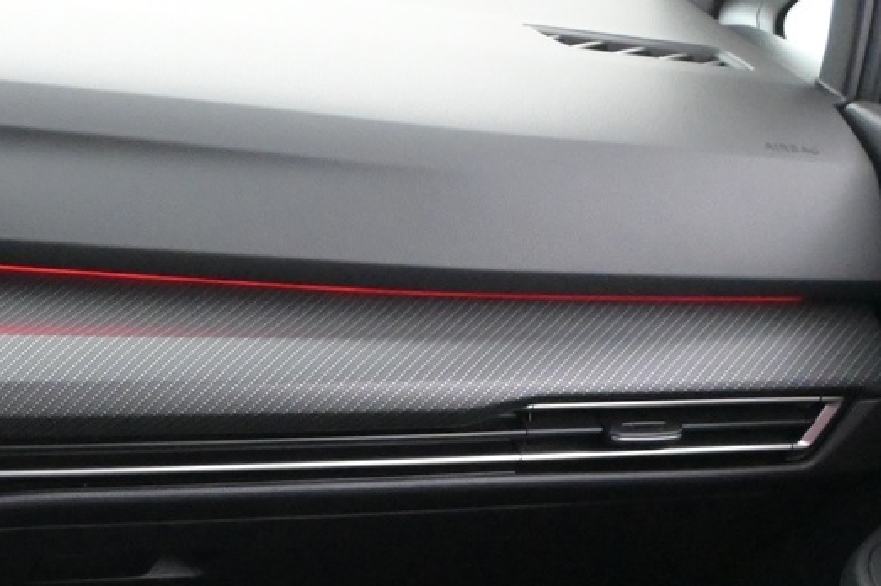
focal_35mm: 95
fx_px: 2331
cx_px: -371
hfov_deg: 19.2
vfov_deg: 13.8
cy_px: 746
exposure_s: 1/30
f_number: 3.8
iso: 5600
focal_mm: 20.5
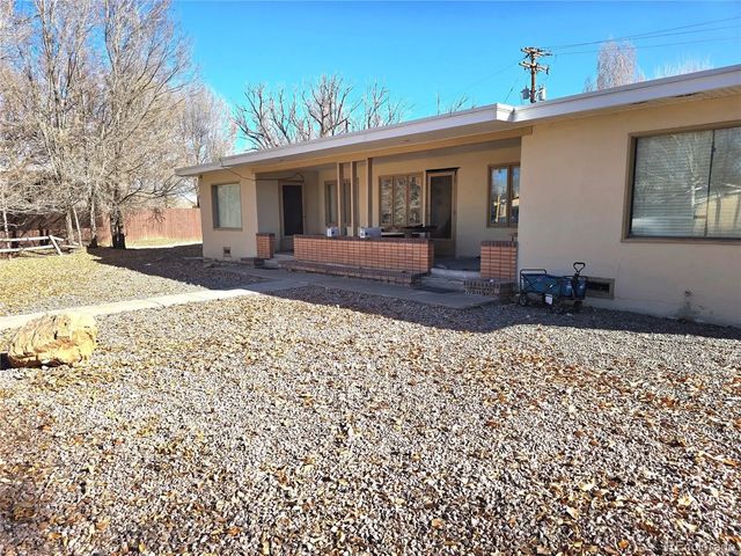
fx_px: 492
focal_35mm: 23
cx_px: 370
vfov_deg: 58.9
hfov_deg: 73.9
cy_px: 278
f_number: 1.7
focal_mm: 6.3
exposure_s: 1/476
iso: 12
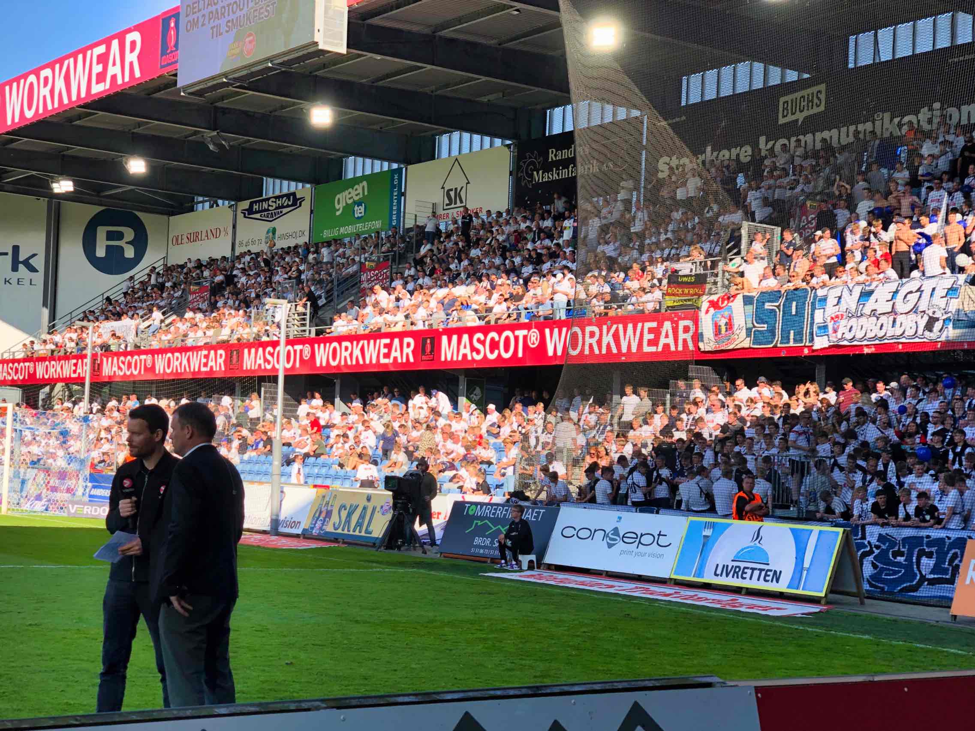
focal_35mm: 52
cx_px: 488
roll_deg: -2.1
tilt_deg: +2.1
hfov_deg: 36.8
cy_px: 366
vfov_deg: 28.0
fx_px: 1465
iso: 16
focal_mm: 6
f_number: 2.4
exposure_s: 1/510
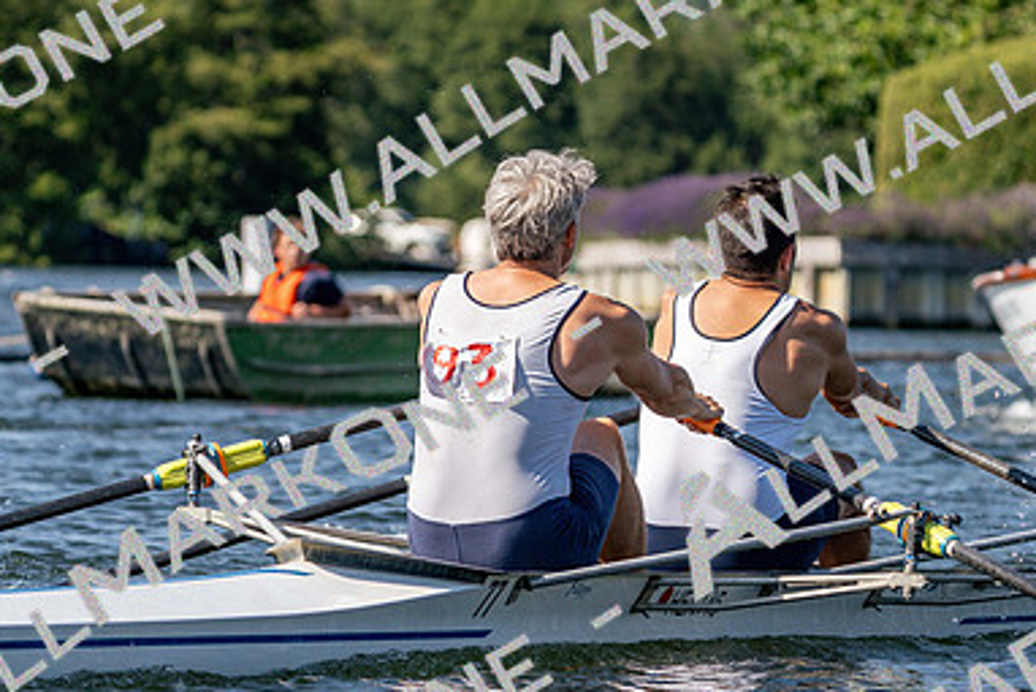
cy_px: 343
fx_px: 8751
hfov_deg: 6.8
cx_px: 447
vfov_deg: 4.5
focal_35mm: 304
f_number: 5.6
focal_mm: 200
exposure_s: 1/1600
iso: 250
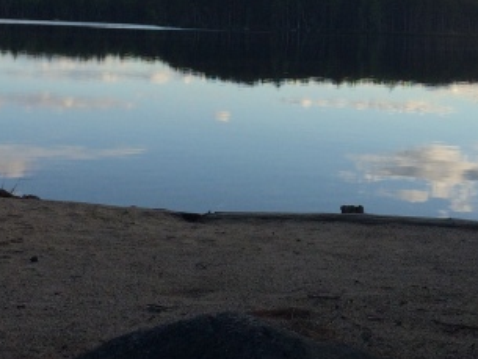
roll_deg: -1.5
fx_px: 1050
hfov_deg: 25.4
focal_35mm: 76
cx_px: 351
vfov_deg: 19.0
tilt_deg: -1.4
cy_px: 31
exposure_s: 1/1466
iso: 32
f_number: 2.2
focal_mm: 4.15
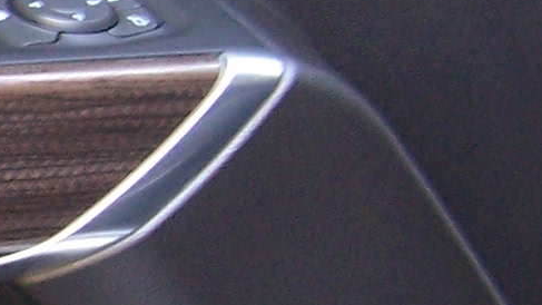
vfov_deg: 6.4
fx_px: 2731
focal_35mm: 190
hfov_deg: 10.0
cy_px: 213
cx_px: -716
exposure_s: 1/10
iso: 140
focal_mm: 5.5
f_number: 3.4
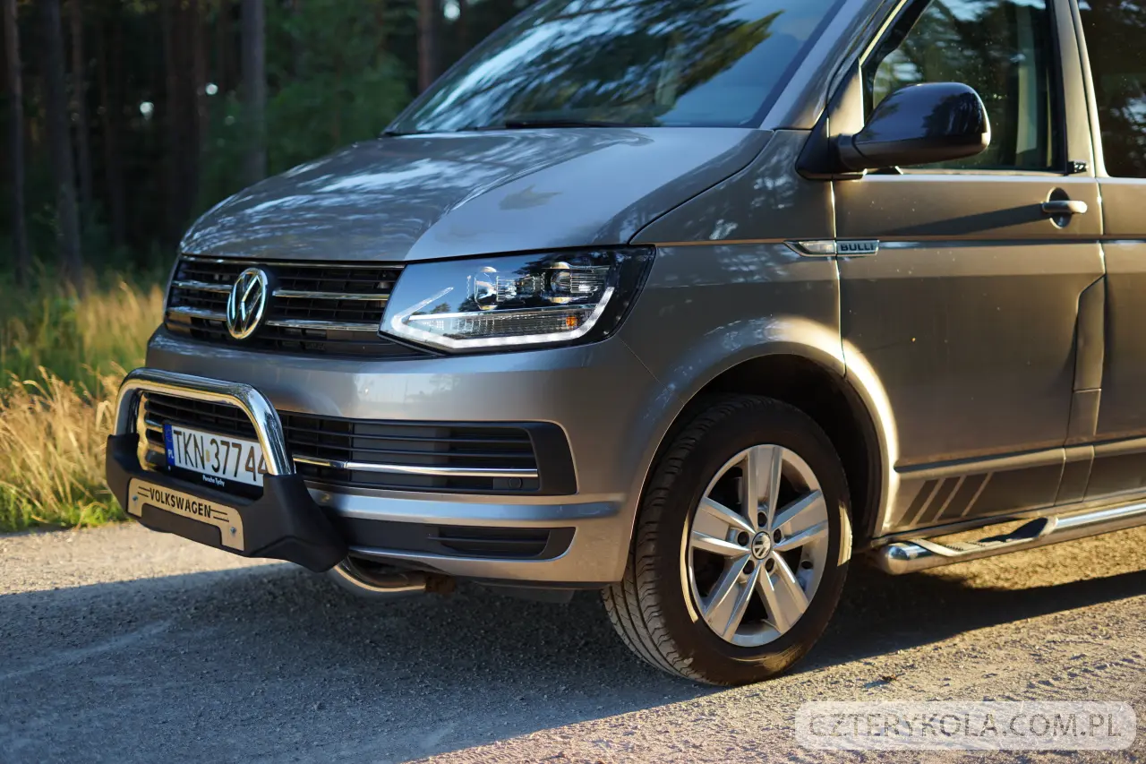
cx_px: 573
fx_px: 1591
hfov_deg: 39.6
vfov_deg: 27.0
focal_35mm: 50
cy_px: 382
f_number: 1.8
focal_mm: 50
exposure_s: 1/320
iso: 100
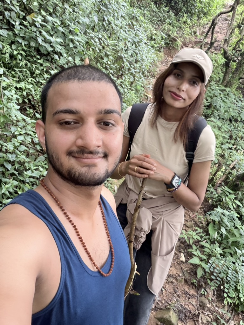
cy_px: 162
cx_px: 122
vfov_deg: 60.0
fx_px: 282
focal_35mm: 30
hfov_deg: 46.8
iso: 125
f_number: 1.9
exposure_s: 1/60
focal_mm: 2.71
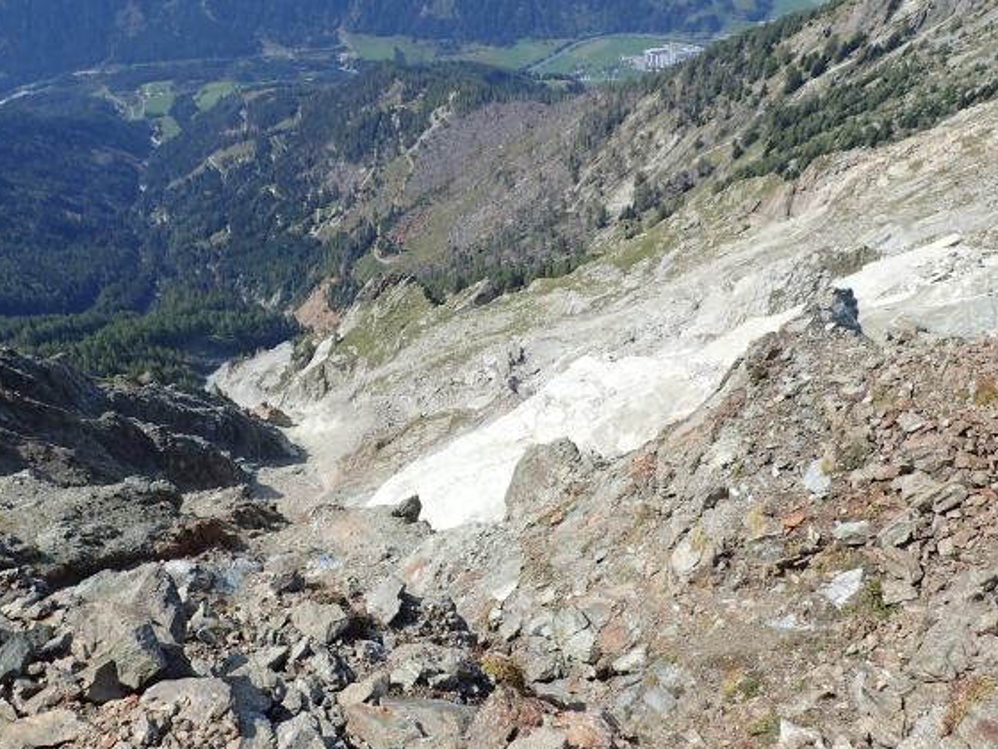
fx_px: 1009
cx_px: 447
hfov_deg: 52.5
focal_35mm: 35
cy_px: 353
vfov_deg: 40.7
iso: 320
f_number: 8
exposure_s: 1/500
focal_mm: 4.5
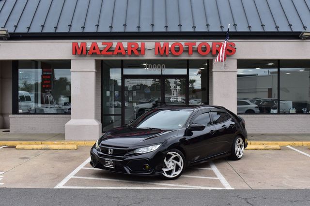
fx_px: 387
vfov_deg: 29.8
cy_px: 103
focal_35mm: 45
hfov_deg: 43.6
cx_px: 155
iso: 400
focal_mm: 30
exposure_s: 1/250
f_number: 10
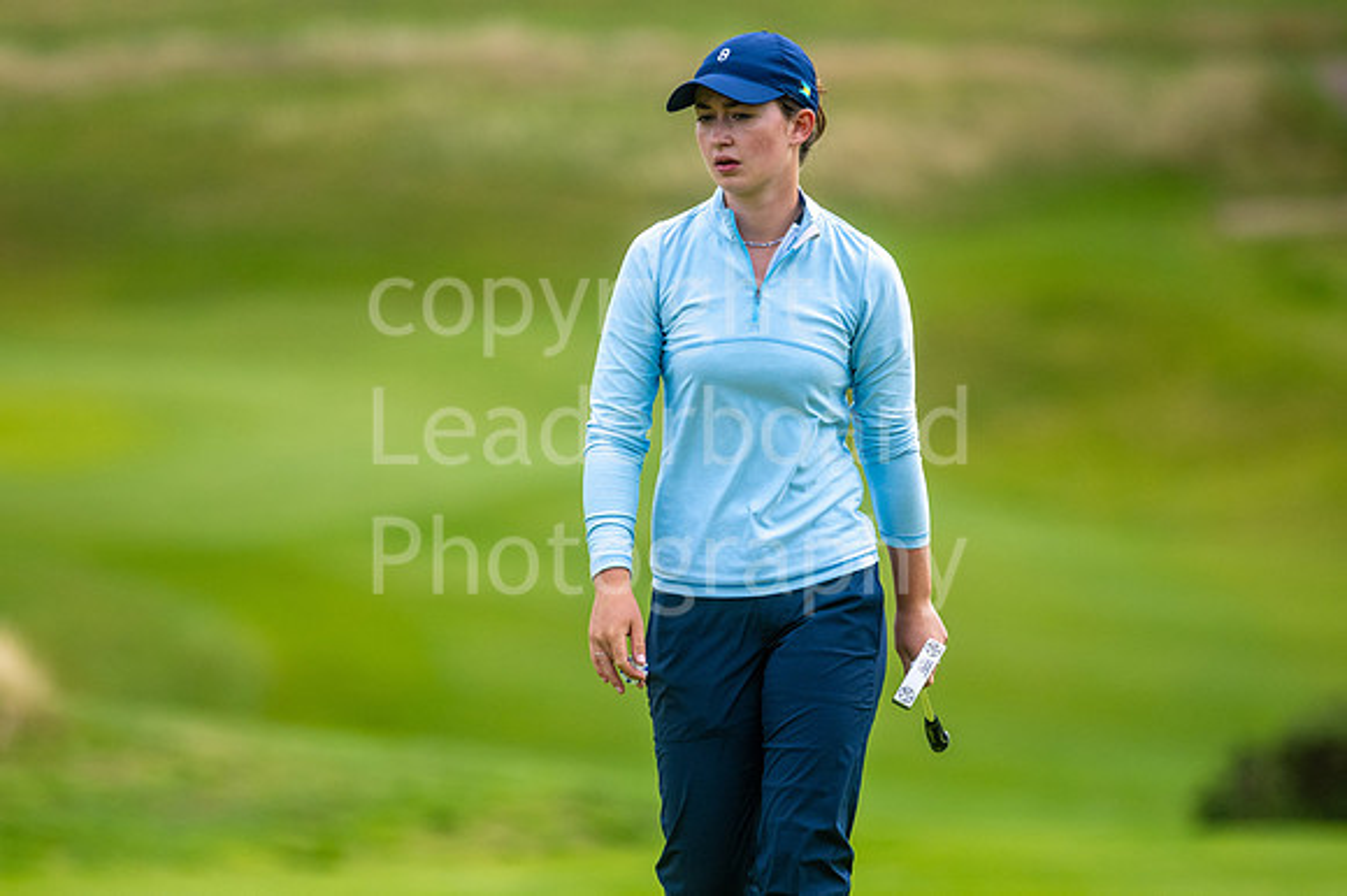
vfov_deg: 3.1
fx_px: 16827
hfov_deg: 4.6
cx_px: 674
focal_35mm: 450
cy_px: 448
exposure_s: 1/2000
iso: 320
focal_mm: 300
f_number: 4.5
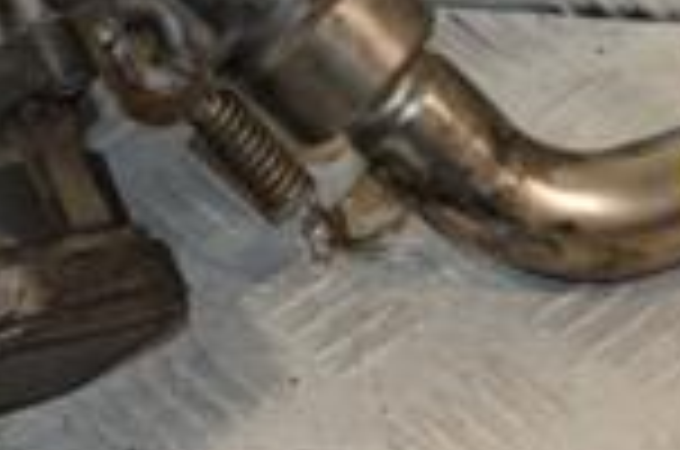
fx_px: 3939
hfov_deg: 9.9
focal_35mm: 209
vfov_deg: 6.5
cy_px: -18
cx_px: 477
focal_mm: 35
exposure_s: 1/200
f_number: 6.3
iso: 800
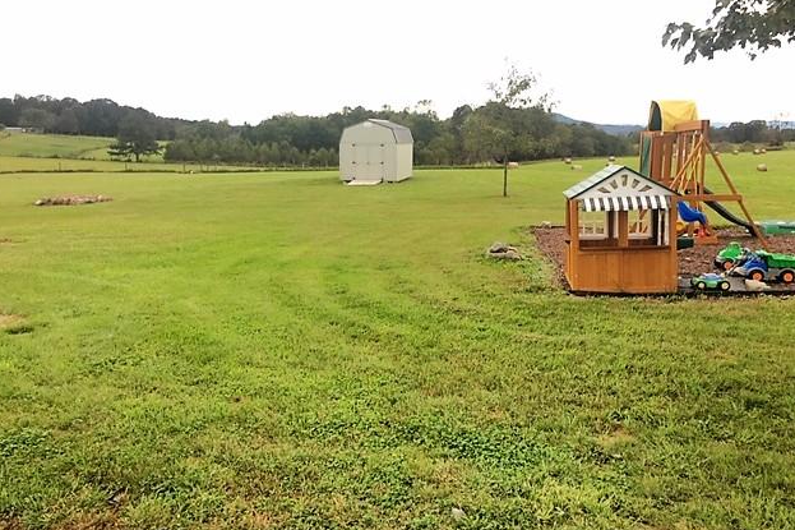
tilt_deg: -7.2
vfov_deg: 42.3
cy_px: 253
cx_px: 399
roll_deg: -1.0
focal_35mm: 31
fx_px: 684
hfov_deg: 60.3
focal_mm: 4.15
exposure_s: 1/60
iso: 32
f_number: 2.2
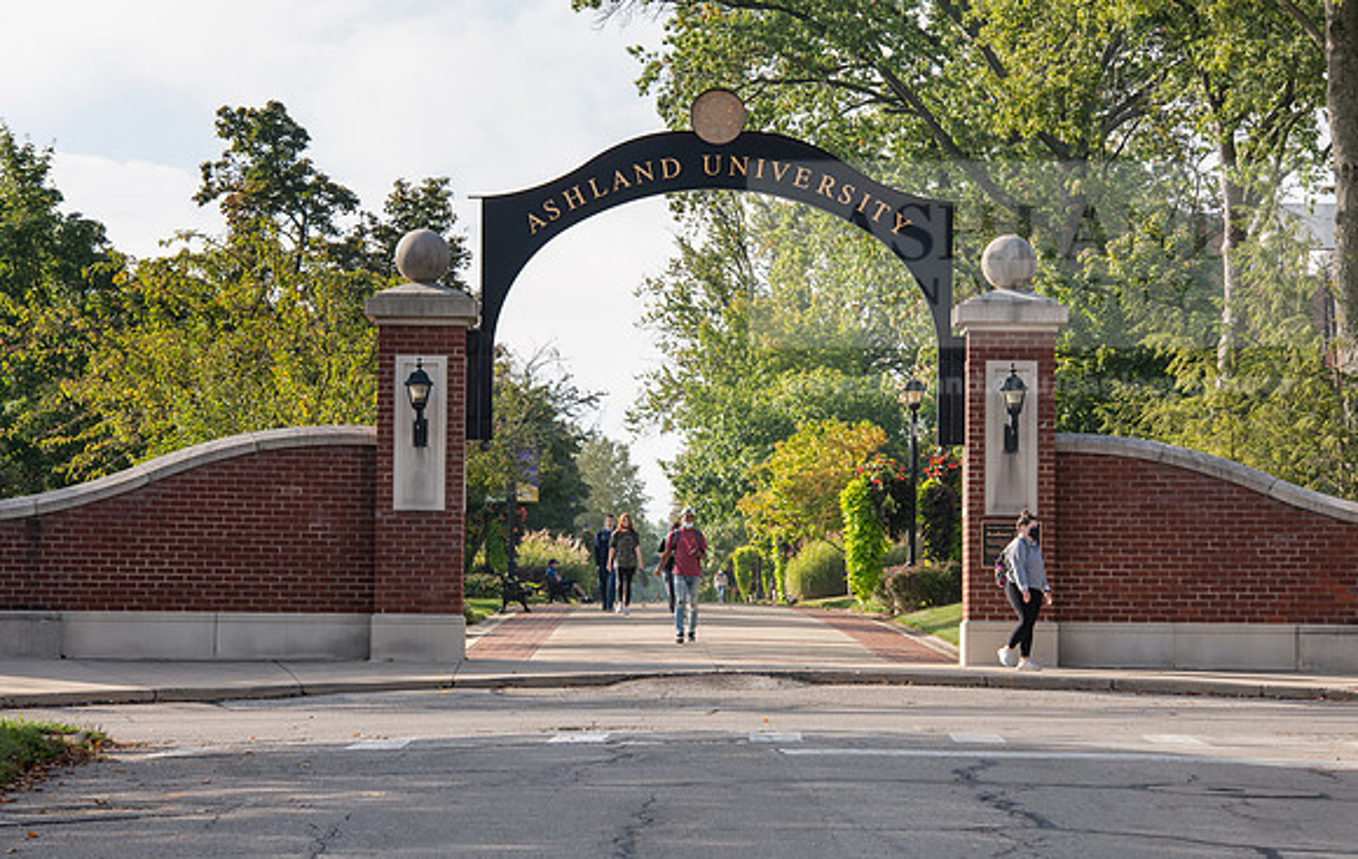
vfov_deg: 10.1
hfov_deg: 15.9
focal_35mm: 131
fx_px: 4871
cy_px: 401
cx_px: 673
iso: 320
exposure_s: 1/320
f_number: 9
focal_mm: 125
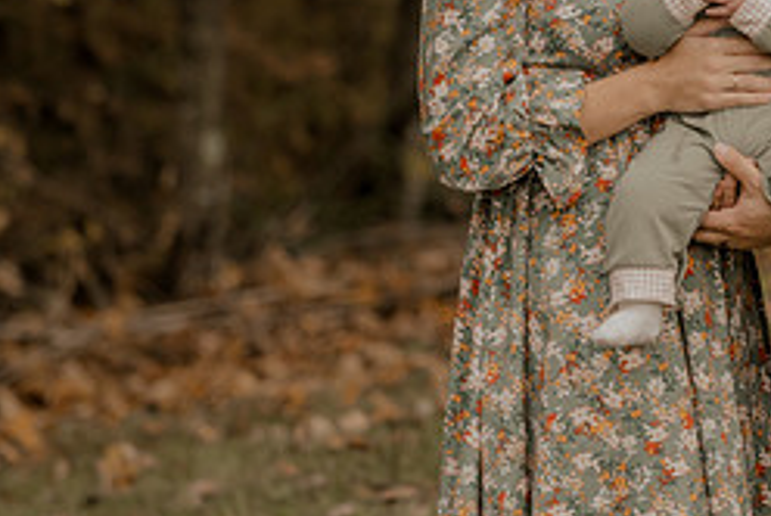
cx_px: 640
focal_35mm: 257
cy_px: 11
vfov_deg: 5.4
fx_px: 5510
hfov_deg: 8.0
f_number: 2.8
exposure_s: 1/125
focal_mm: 110
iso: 250
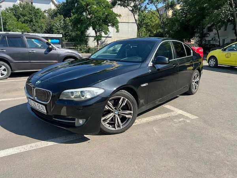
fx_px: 178
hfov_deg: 67.3
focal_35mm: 26
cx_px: 118
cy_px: 89
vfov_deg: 53.1
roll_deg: -1.8
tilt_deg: -14.2
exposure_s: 1/2123
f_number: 1.5
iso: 50
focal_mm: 5.7
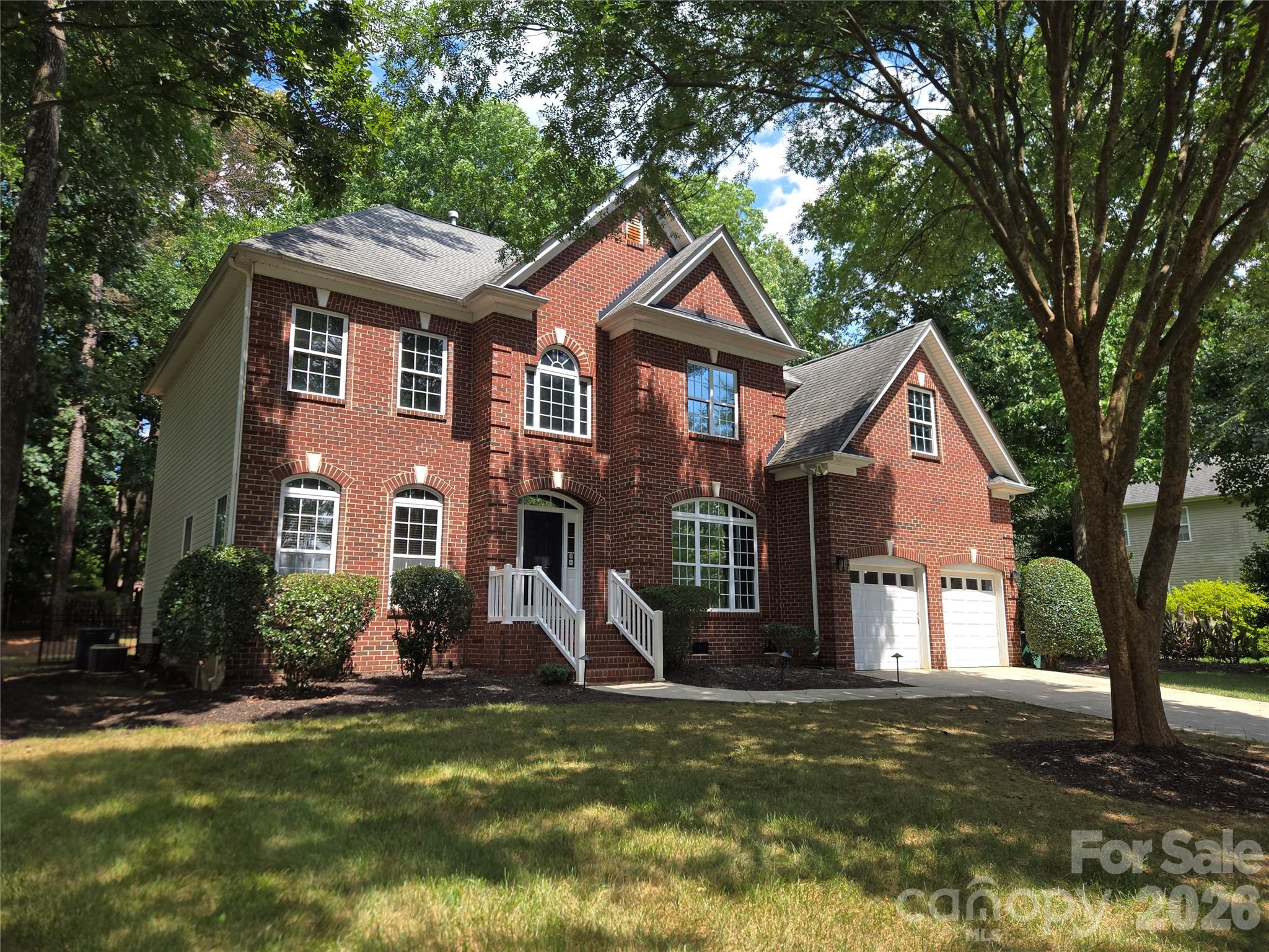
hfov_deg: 73.9
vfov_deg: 58.9
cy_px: 476
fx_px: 843
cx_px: 634
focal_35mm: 23
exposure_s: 1/677
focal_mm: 5.4
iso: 25
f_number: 1.8
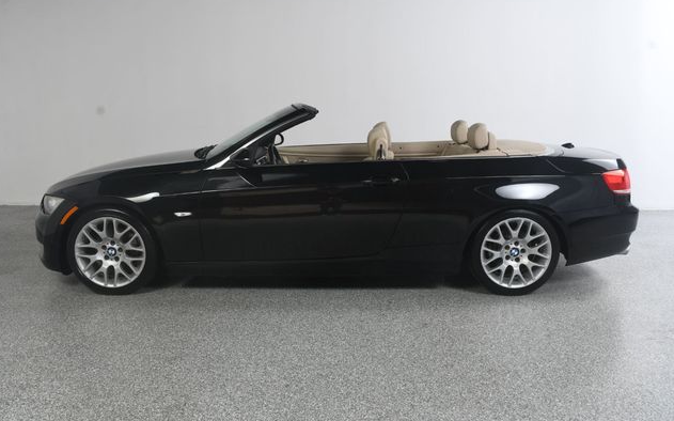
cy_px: 213
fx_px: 569
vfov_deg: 40.6
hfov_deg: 61.2
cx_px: 334
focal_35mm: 31
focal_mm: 20
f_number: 9
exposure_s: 1/160
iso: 100
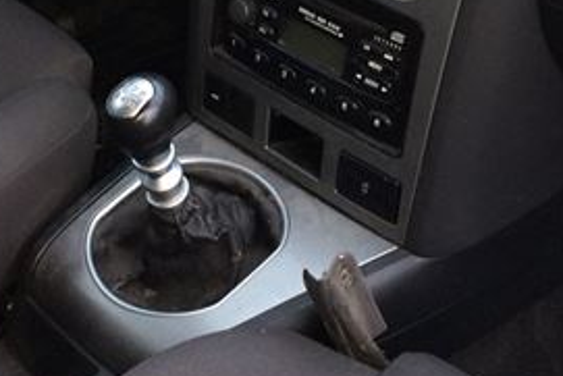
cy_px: -102
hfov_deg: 22.7
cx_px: 168
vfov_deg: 14.8
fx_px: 1393
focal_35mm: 89
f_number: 2.2
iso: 100
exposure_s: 1/30
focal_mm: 4.15
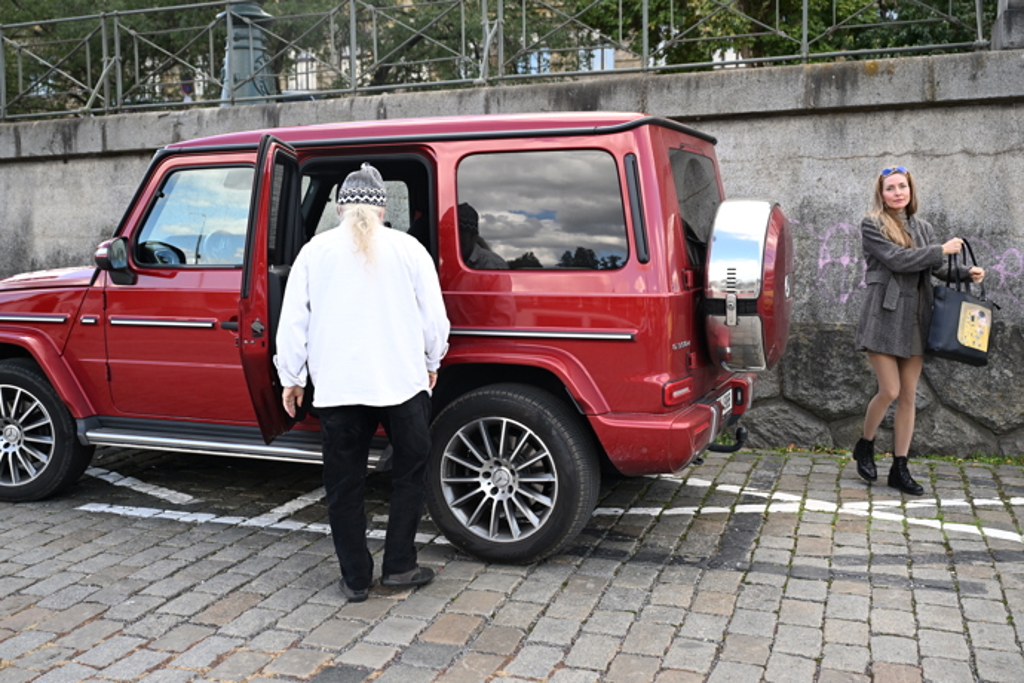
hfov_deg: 51.9
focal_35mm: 37
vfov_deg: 35.9
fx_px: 1052
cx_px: 512
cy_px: 342
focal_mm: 37
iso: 1250
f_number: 4
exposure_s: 1/1600
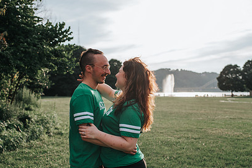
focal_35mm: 50
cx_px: 119
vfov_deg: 26.9
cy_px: 103
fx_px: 350
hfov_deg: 39.6
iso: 100
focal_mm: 35
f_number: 3.2
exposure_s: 1/1000
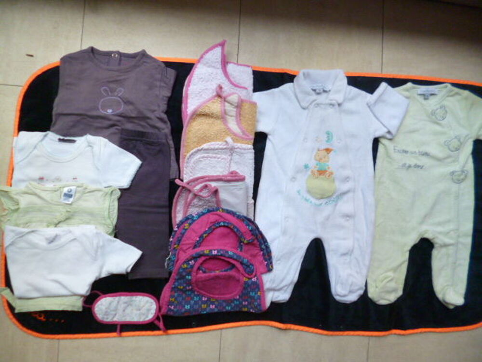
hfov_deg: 71.6
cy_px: 181
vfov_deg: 56.8
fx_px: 334
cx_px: 241
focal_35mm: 24
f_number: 2.5
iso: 400
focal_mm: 4.3
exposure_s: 1/60
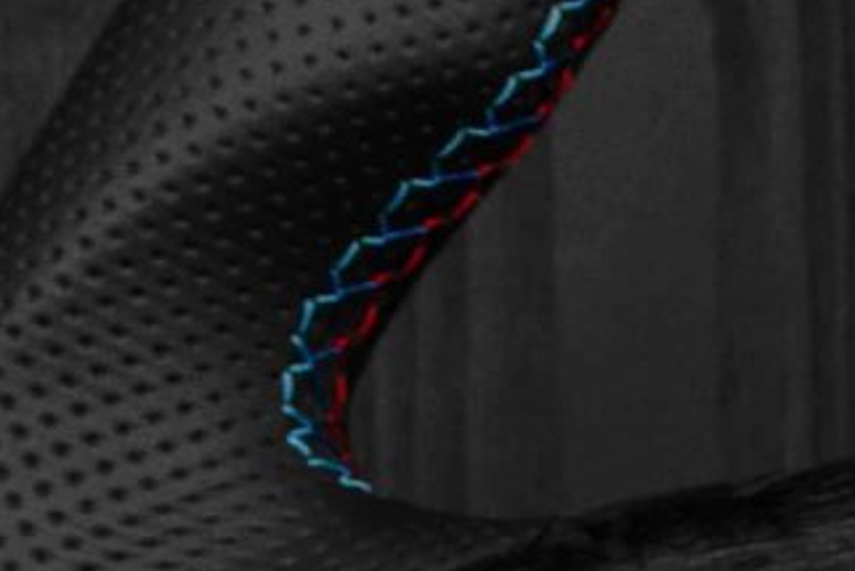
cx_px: 1540
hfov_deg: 4.9
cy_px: 1103
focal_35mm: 417
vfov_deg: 3.3
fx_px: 9907
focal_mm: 35
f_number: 6.3
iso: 500
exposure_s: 1/125
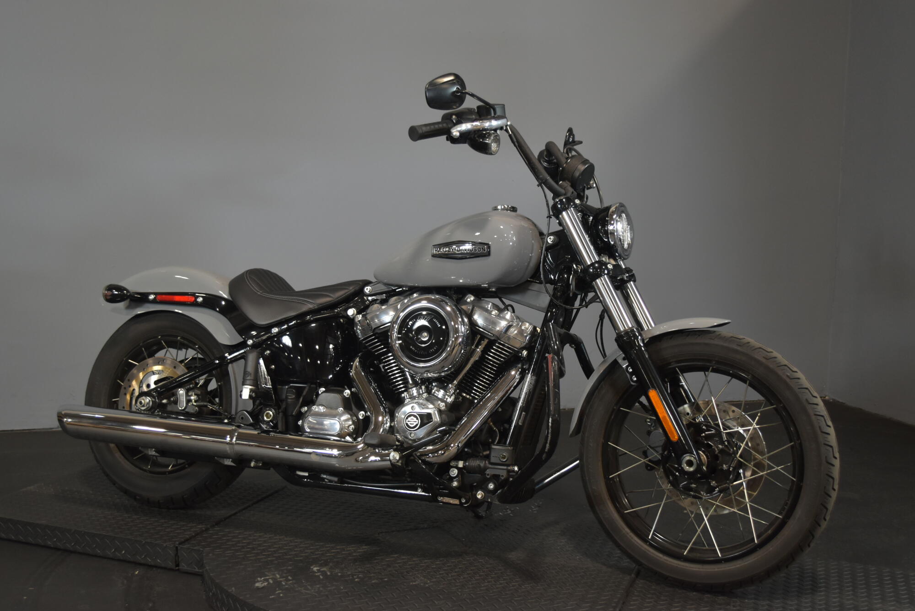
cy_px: 306
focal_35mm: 39
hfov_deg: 49.5
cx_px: 458
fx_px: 992
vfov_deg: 34.2
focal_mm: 26
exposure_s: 1/30
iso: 800
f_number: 4.2
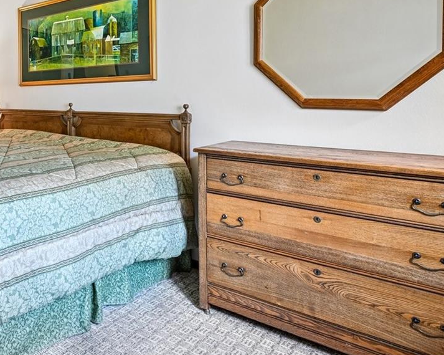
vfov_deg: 44.3
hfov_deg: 48.3
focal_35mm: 32
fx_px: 420
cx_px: 24
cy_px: 91
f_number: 11
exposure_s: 1/3.33
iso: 400
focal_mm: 15
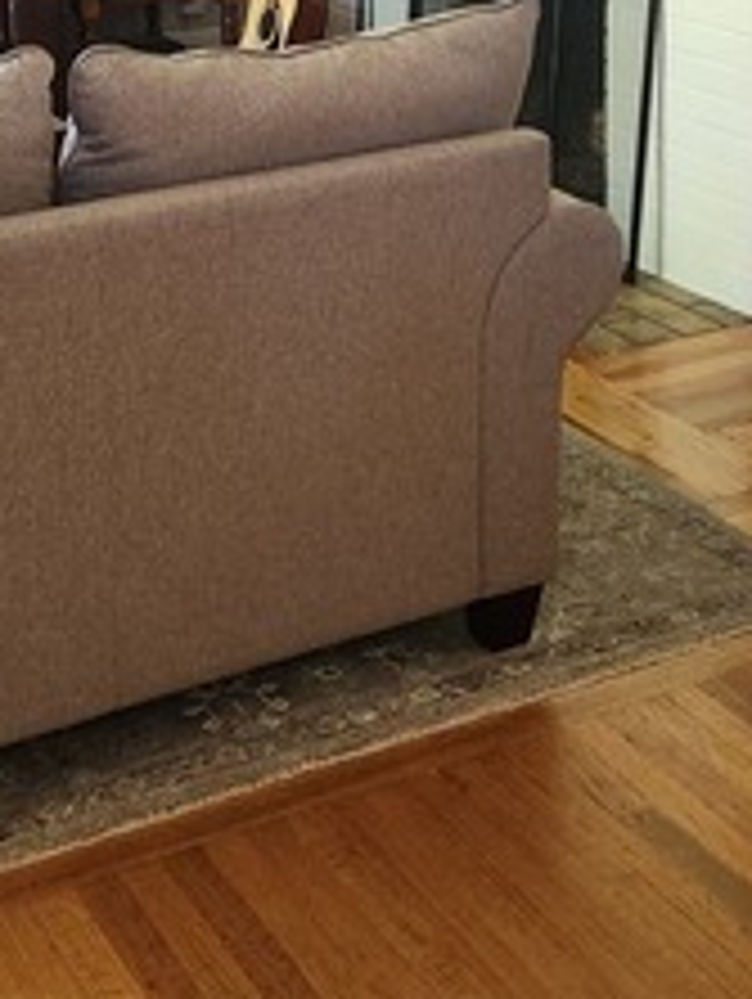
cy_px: 11
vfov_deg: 26.7
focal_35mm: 69
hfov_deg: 21.3
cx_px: 302
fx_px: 1995
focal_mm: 5.4
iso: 500
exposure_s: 1/120
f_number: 1.8
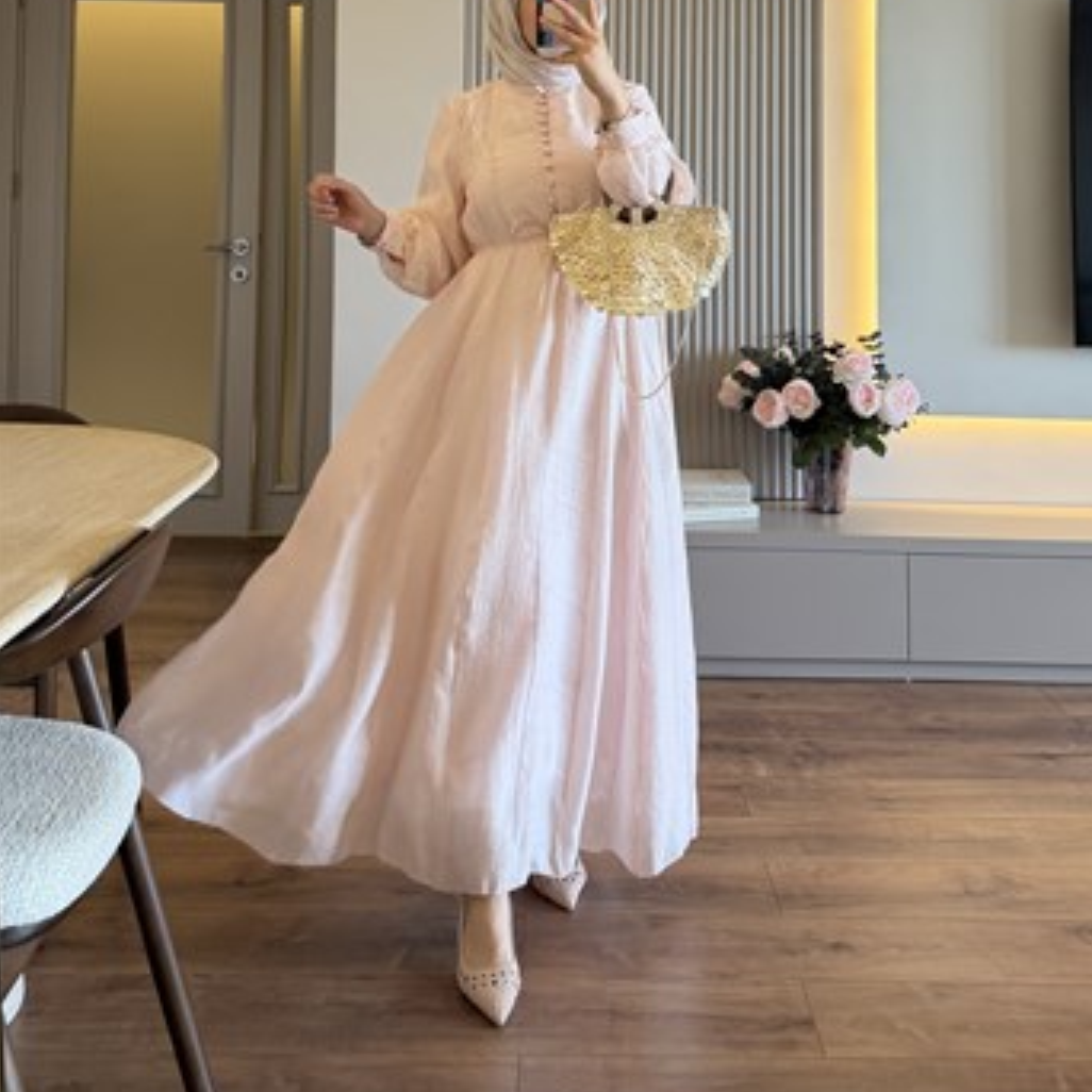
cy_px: 393
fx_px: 1035
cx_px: 552
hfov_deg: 55.6
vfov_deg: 54.8
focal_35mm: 29
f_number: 1.78
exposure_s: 1/121
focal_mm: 6.76
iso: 160
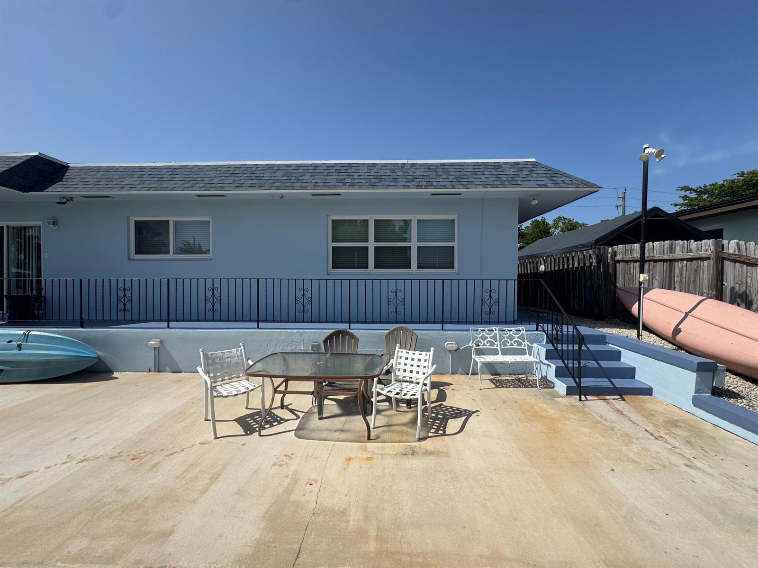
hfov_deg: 102.1
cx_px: 379
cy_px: 284
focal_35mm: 14
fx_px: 307
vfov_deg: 85.7
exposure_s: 1/2674
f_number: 2.2
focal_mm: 2.22
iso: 50
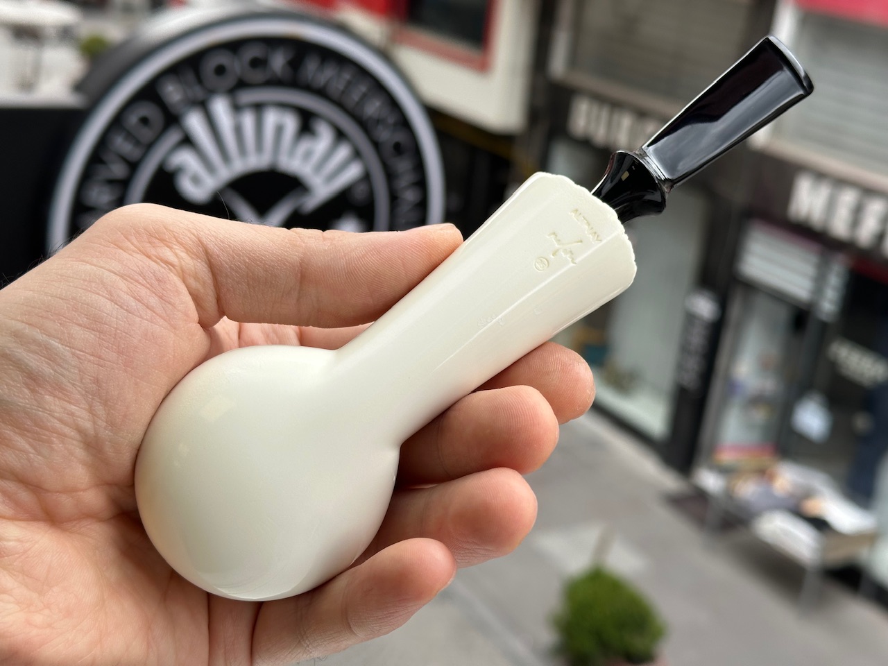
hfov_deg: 39.7
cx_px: 444
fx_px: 1231
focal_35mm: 48
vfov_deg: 30.3
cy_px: 333
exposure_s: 1/756
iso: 64
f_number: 1.78
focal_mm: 6.86
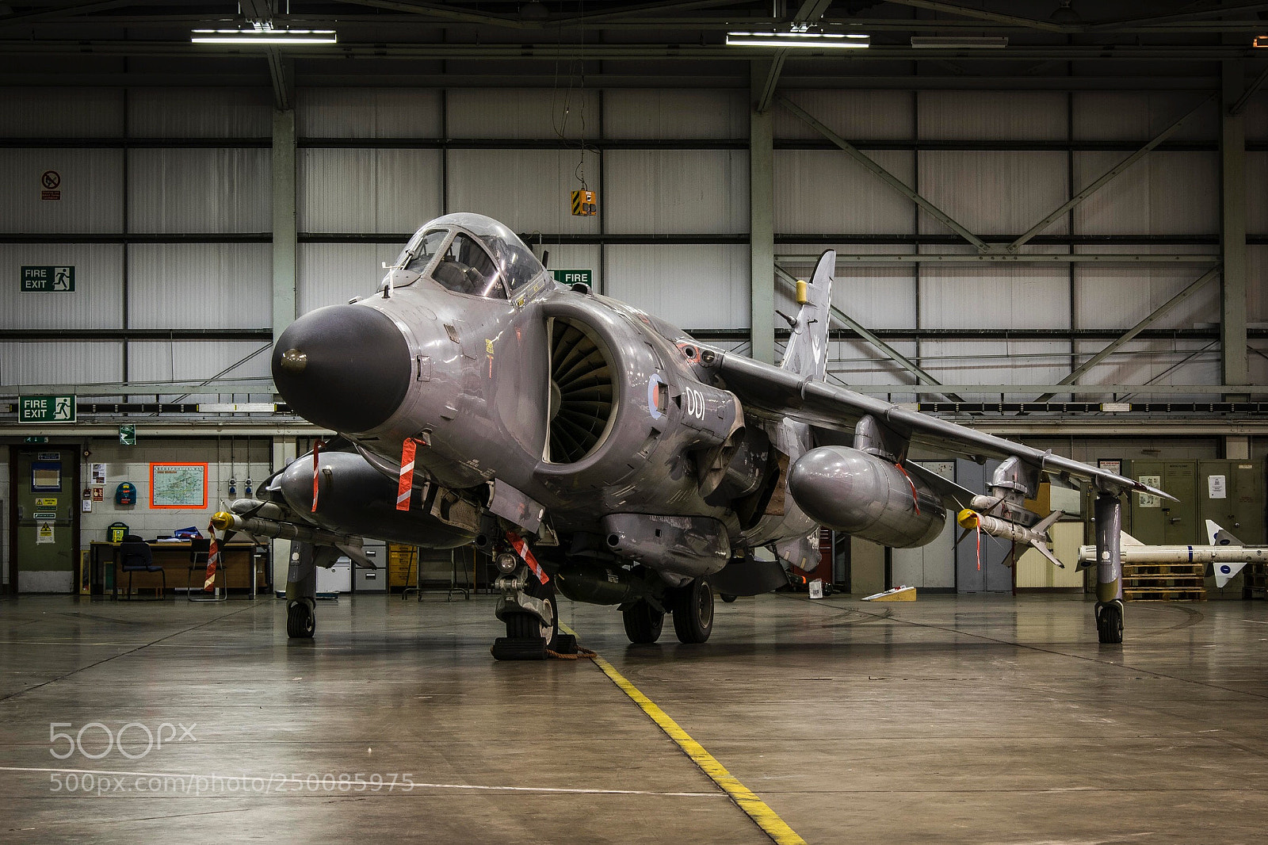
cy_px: 422
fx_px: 2905
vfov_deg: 16.5
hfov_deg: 24.6
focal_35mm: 82
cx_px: 634
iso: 100
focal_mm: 55
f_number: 11
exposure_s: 4
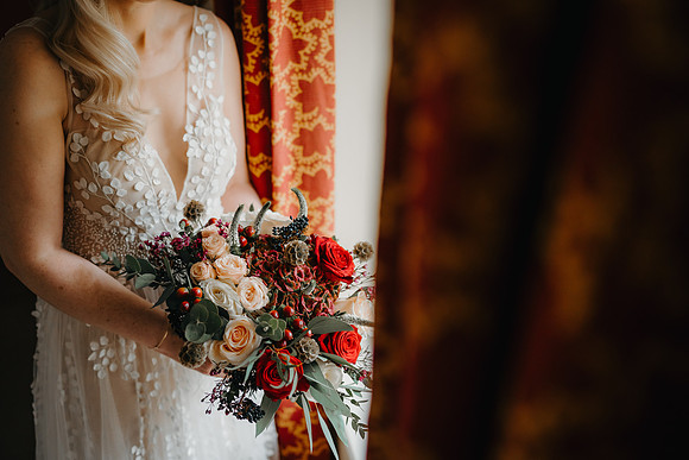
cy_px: 243
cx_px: 354
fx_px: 707
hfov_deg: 51.9
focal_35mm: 37
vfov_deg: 36.0
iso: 640
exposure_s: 1/200
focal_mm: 35
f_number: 1.8
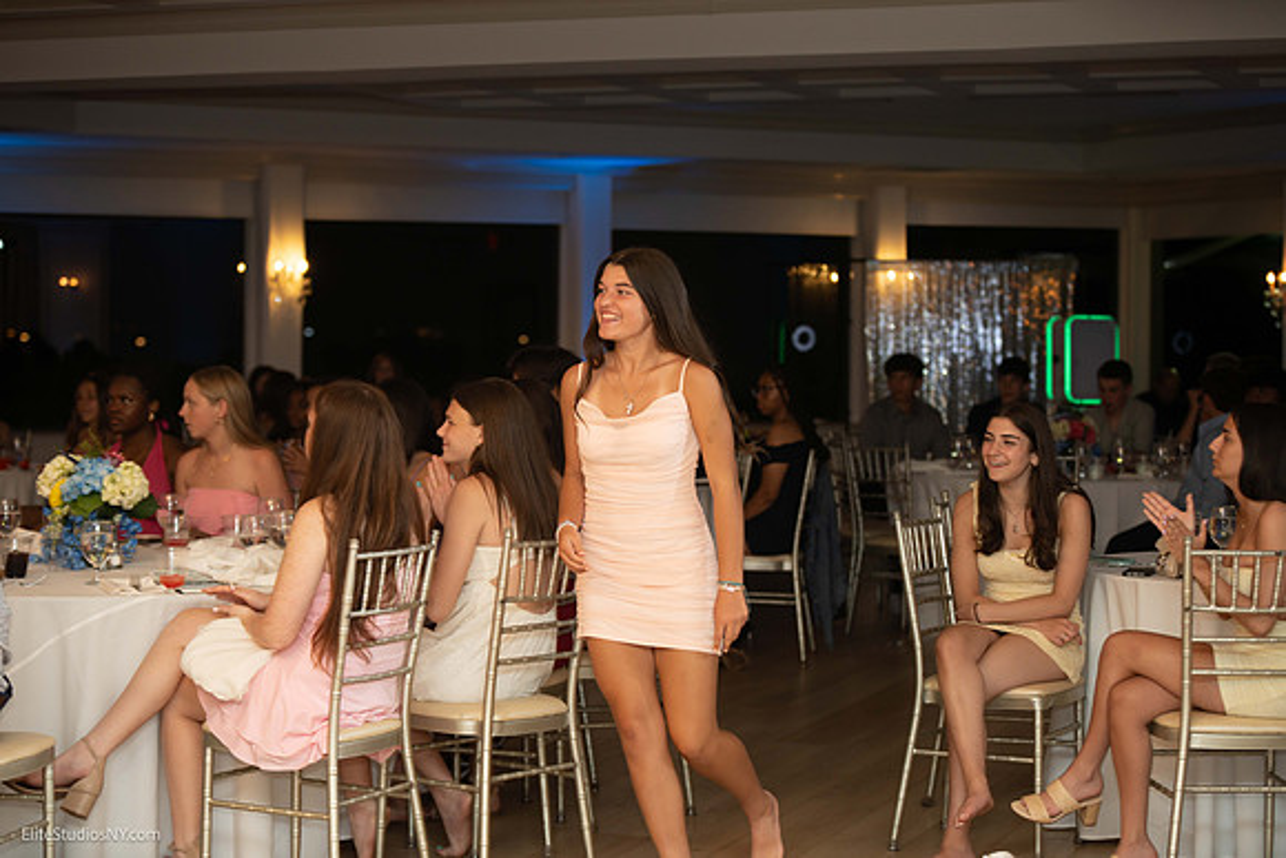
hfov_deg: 28.8
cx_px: 643
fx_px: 2501
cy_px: 429
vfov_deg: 19.5
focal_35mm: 70
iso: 800
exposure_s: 1/125
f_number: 2.8
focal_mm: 70
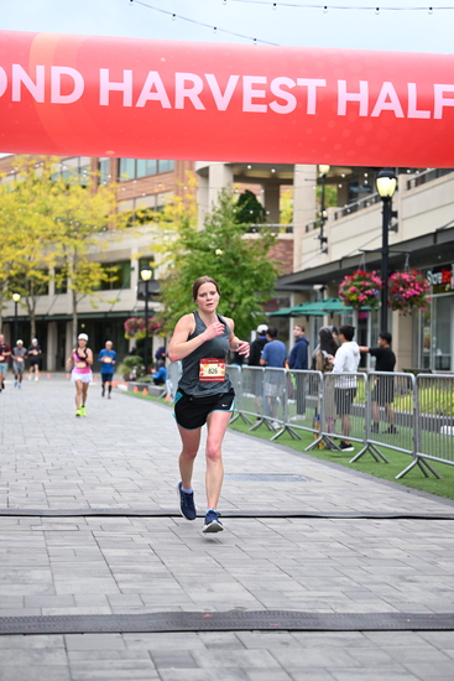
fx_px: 1323
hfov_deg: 19.5
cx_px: 227
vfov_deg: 28.8
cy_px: 340
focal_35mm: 70
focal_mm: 70
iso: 640
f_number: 2.8
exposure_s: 1/2000
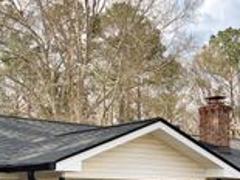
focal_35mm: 84
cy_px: 192
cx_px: 68
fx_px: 582
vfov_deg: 17.0
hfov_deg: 23.1
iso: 50
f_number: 1.5
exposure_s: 1/597
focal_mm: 5.7
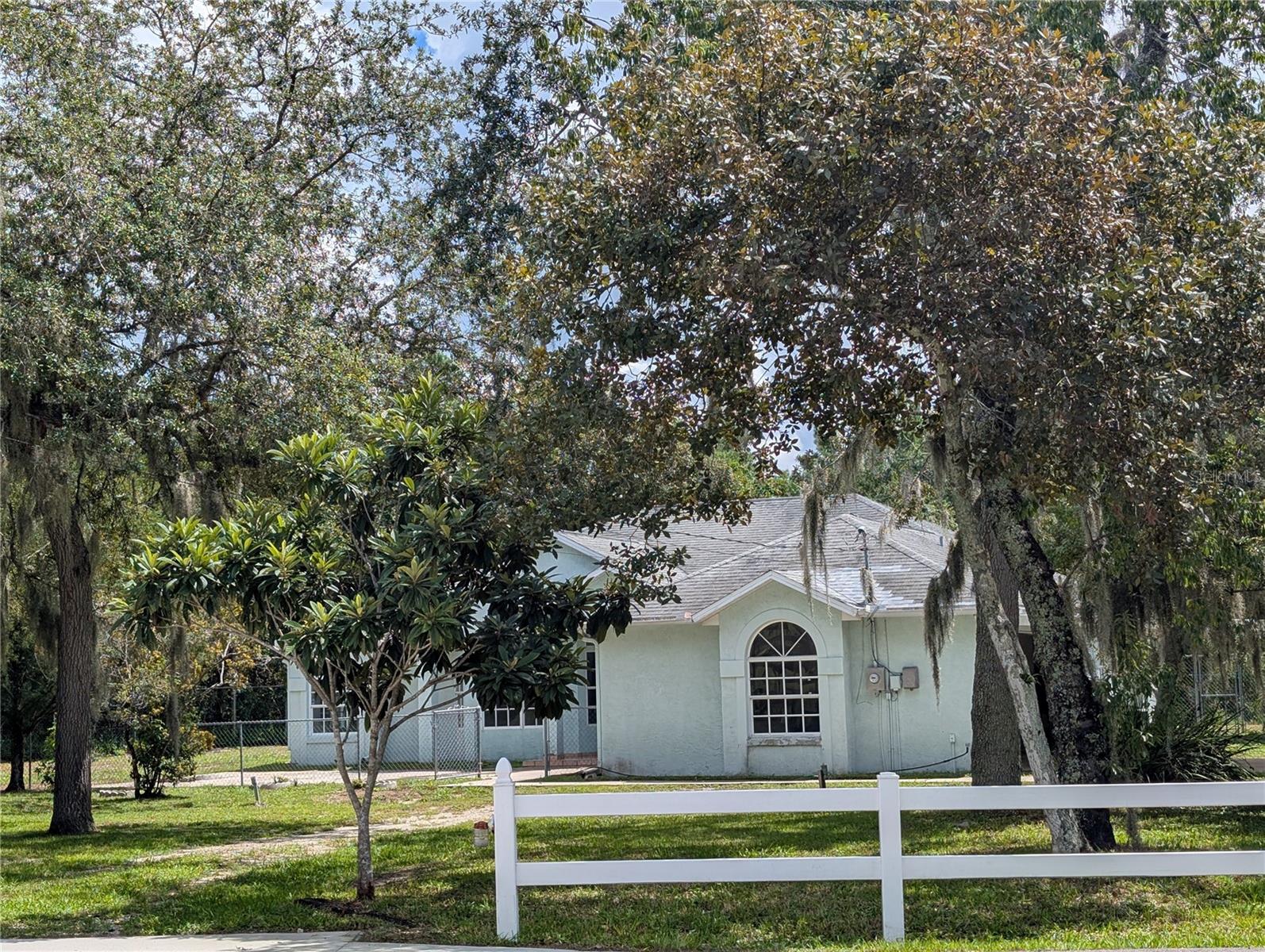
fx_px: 1793
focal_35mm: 49
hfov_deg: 38.9
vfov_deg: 29.7
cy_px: 476
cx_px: 632
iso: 19
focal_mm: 6.9
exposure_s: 1/1276
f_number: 1.68
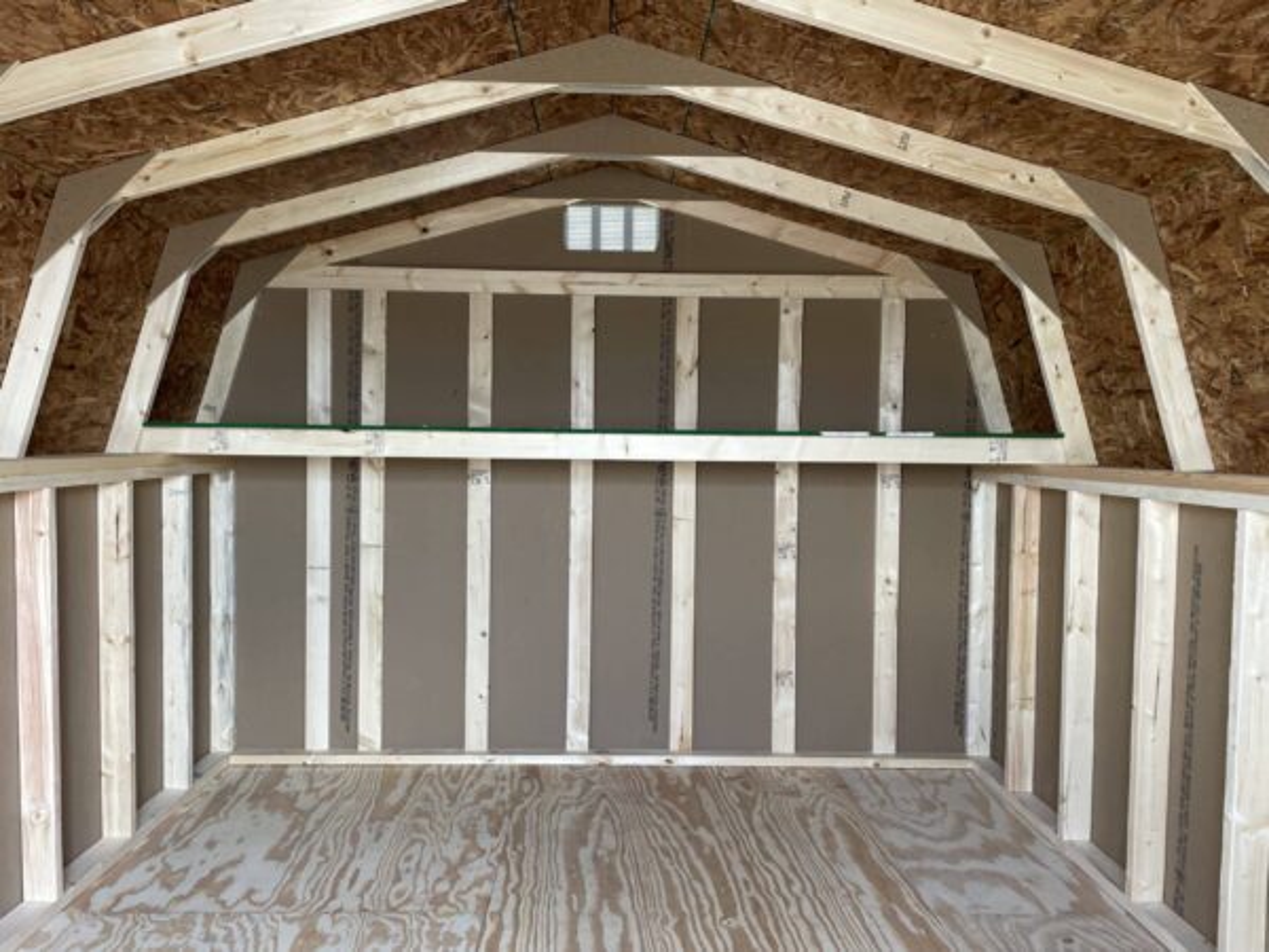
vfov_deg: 53.1
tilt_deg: -1.8
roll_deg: +0.2
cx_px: 634
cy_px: 476
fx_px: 953
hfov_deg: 67.3
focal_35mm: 26
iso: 125
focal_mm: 4.2
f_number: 1.6
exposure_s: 1/121
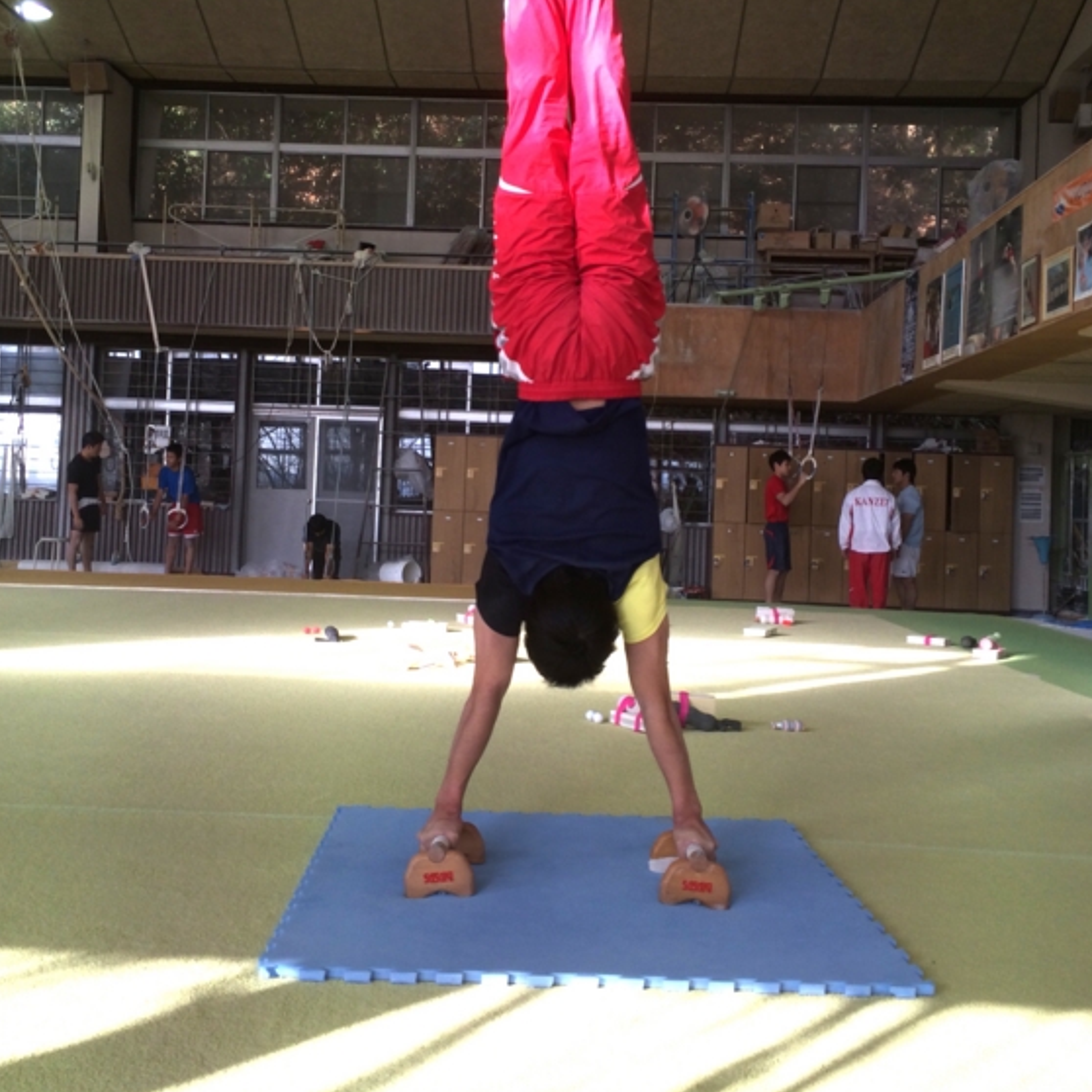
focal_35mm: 38
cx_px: 524
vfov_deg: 43.7
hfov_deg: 43.8
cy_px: 460
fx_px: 1356
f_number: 2.2
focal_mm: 4.12
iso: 32
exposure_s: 1/255
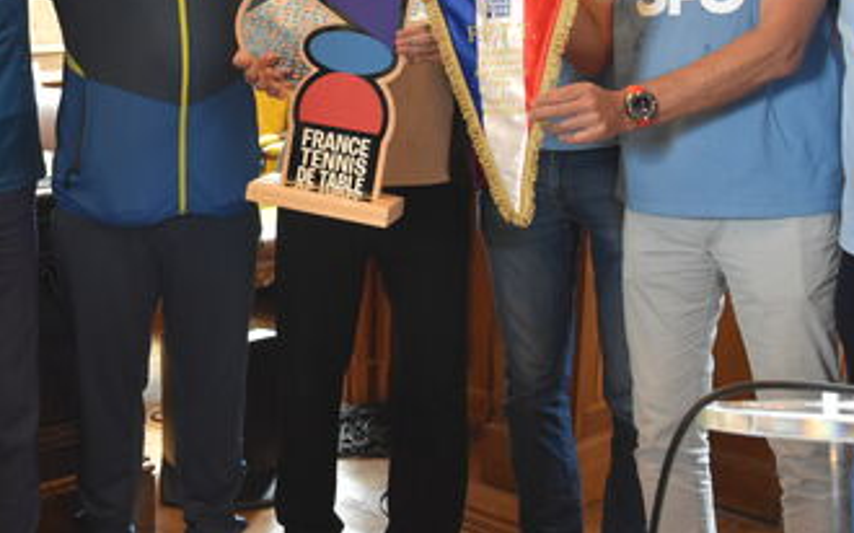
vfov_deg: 20.2
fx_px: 1489
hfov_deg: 31.6
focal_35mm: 64
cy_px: 168
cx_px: 246
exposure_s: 1/60
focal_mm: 18
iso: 1600
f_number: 4
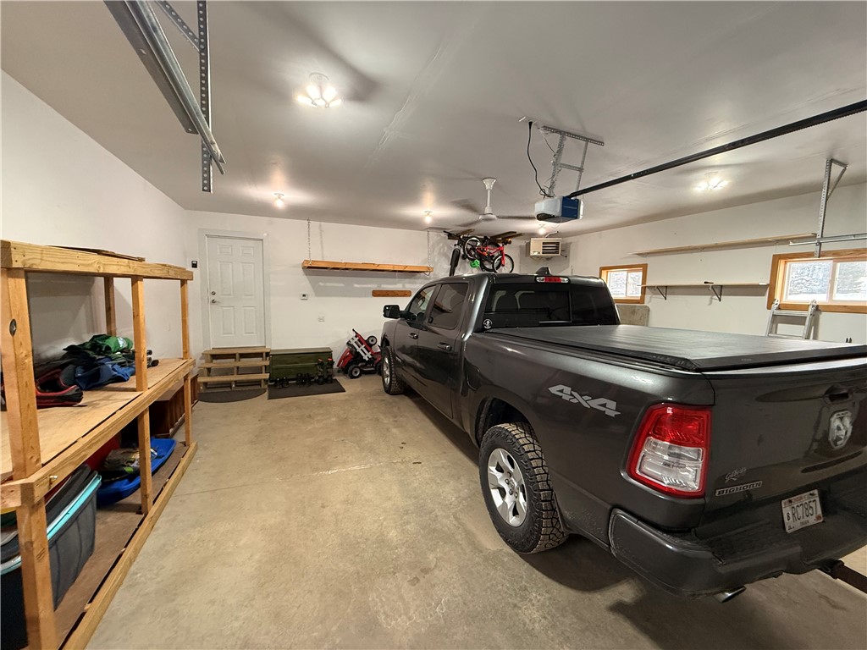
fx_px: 351
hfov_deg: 102.1
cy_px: 325
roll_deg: -0.6
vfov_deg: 85.7
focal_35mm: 14
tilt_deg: -4.1
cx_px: 434
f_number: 2.2
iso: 400
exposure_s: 1/60
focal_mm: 2.22
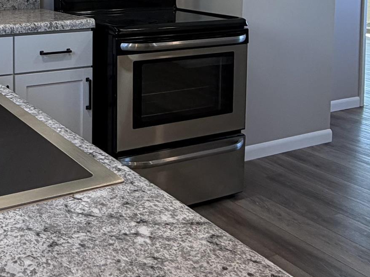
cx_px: 71
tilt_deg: -3.3
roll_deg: -0.3
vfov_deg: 27.9
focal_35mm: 49
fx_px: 524
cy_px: 0
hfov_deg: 37.4
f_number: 2.2
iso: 125
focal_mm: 2.22
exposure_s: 1/120
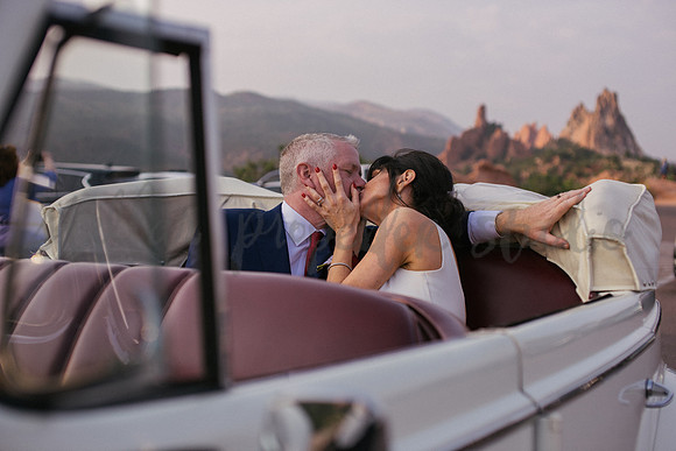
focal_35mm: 50
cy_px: 226
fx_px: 939
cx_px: 338
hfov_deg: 39.6
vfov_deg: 27.0
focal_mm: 50
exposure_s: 1/1000
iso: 125
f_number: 3.2
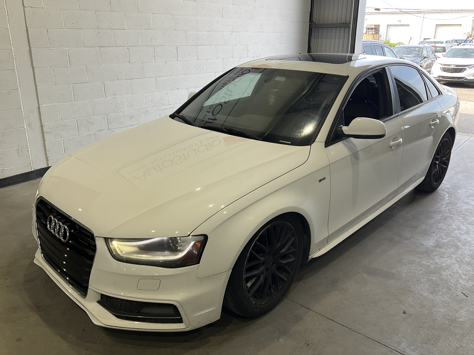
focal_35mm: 29
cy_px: 178
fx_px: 397
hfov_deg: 61.7
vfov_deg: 48.2
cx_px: 237
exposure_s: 1/120
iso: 25
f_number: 1.8
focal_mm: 3
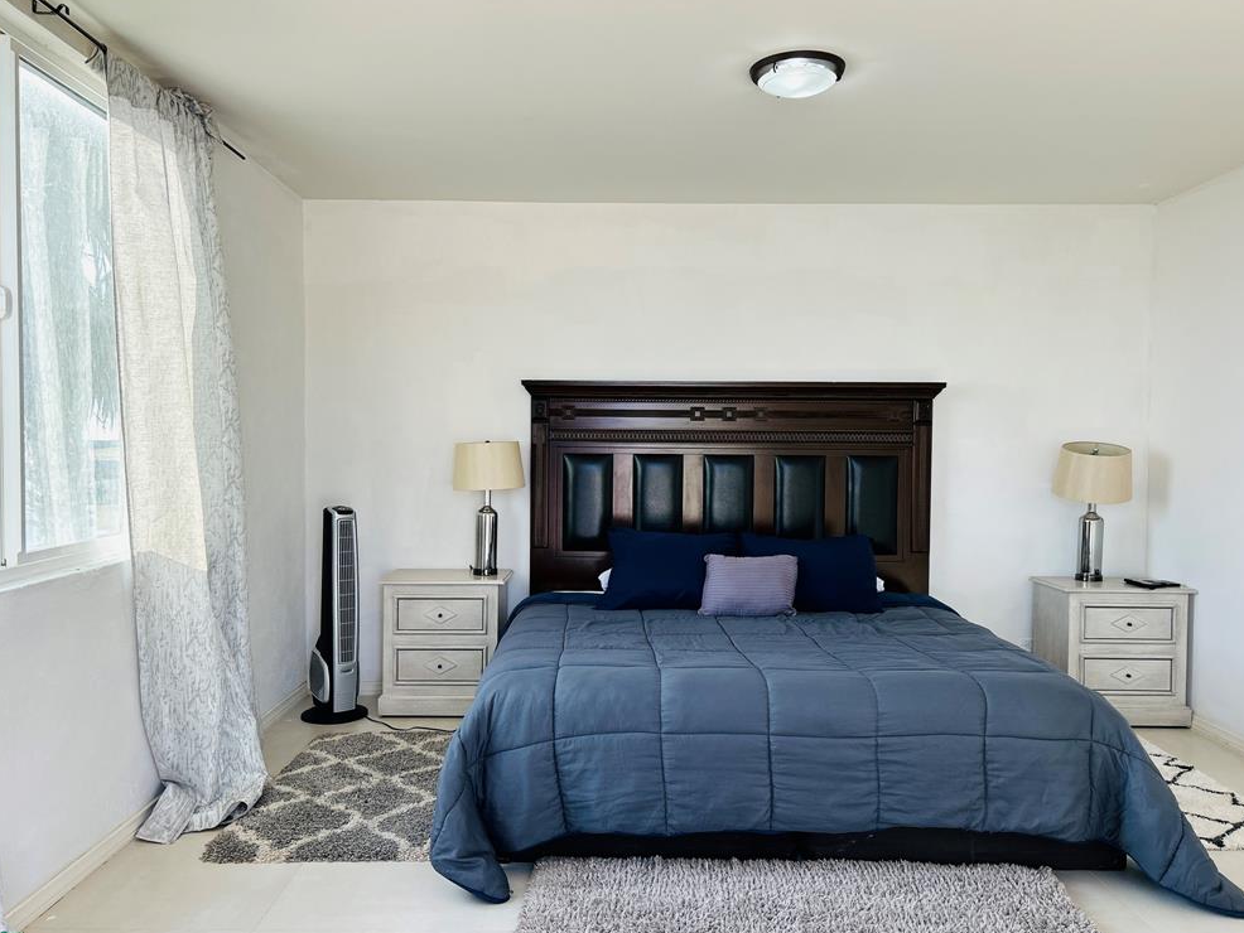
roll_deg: -0.8
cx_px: 614
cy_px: 468
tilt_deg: -1.3
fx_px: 971
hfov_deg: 65.3
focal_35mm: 27
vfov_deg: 51.4
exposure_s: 1/297
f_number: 1.5
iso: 50
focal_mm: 5.7
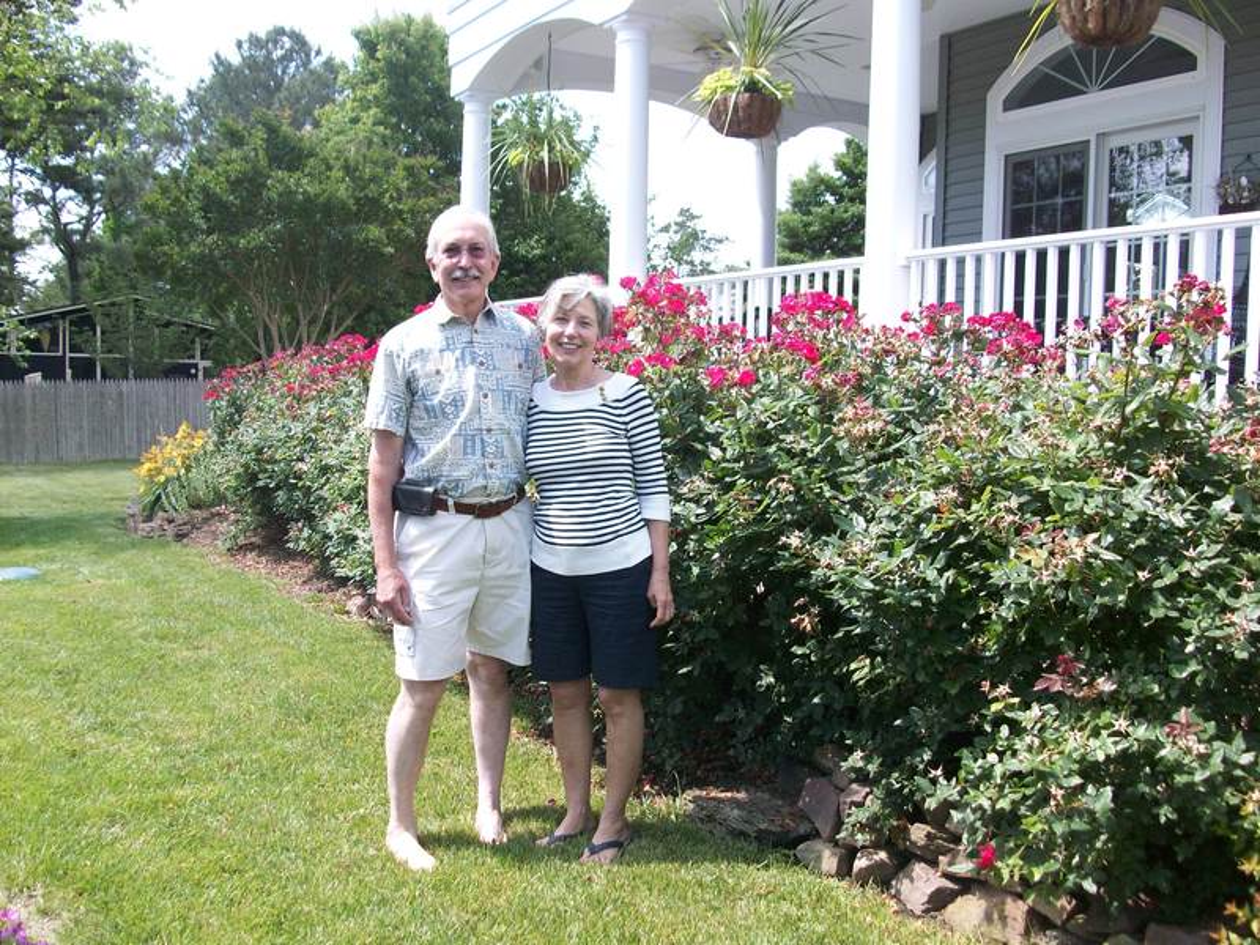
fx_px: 1238
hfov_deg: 54.0
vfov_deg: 41.8
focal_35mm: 34
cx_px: 630
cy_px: 472
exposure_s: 1/234
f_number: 2.8
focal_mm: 5.7
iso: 64
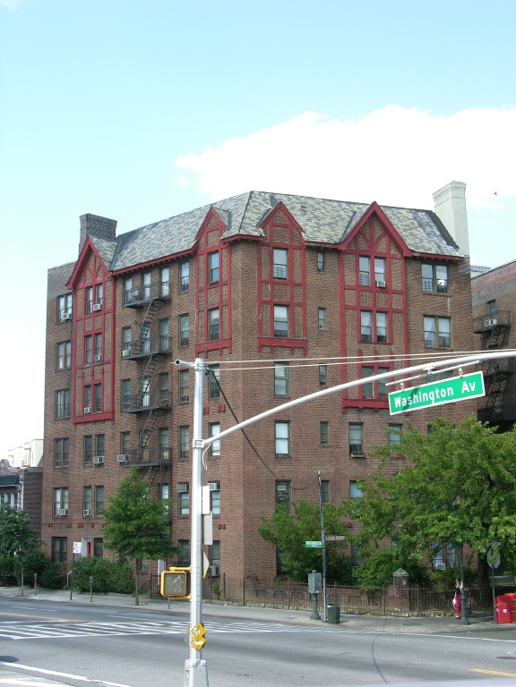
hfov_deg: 29.1
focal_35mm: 50
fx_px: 994
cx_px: 258
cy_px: 344
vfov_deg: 38.2
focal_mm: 12.7
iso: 50
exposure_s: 1/99.9
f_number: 4.8
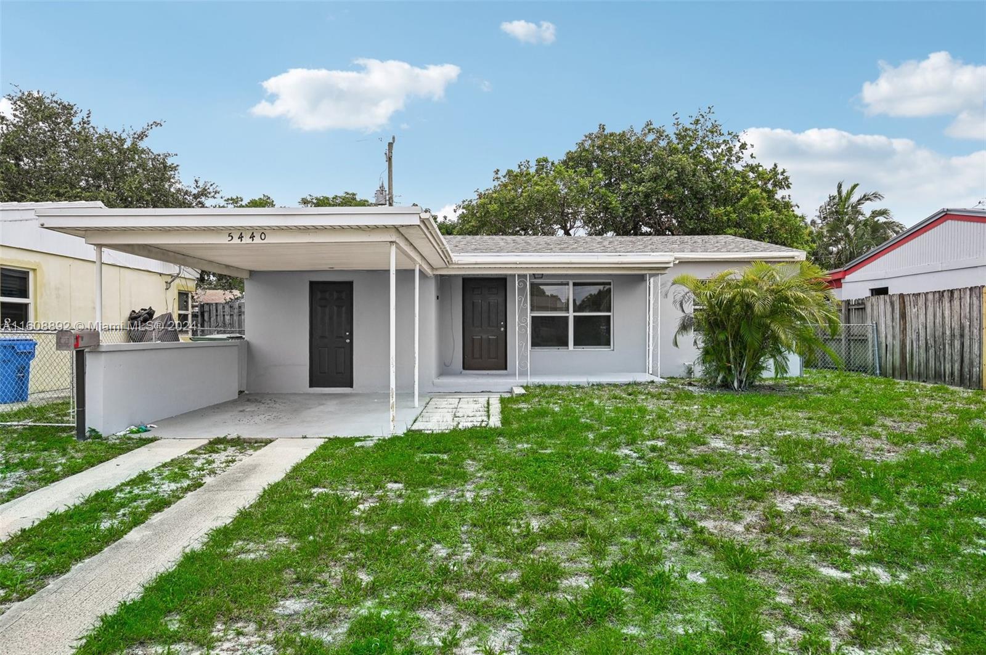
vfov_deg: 53.0
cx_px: 493
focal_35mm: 24
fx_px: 657
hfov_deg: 73.8
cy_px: 328
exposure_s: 1/500
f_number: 5.6
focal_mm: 24
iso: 100
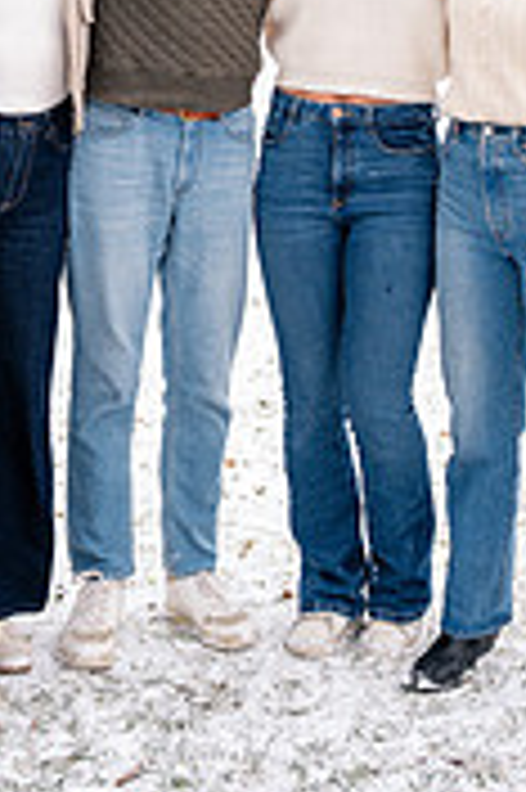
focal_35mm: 87
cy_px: 4
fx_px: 1910
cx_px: 202
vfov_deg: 22.5
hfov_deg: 15.7
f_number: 2.8
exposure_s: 1/250
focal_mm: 34
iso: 400
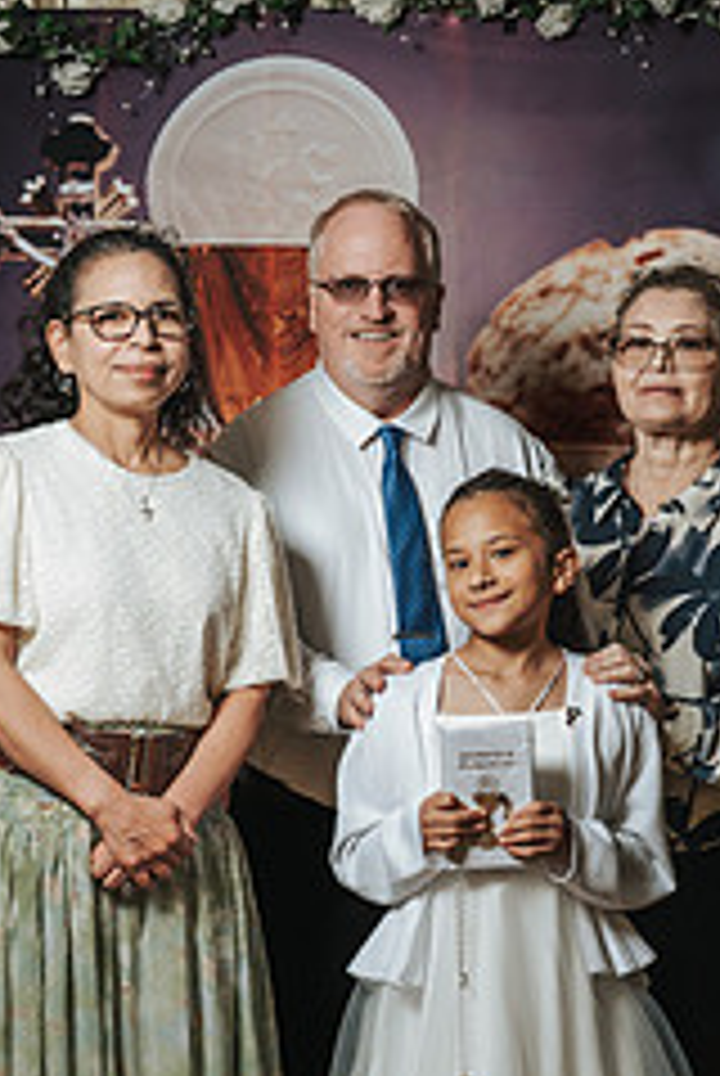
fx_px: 2812
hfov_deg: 14.5
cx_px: 518
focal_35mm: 94
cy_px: 716
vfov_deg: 21.6
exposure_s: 1/160
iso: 800
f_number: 5
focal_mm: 50
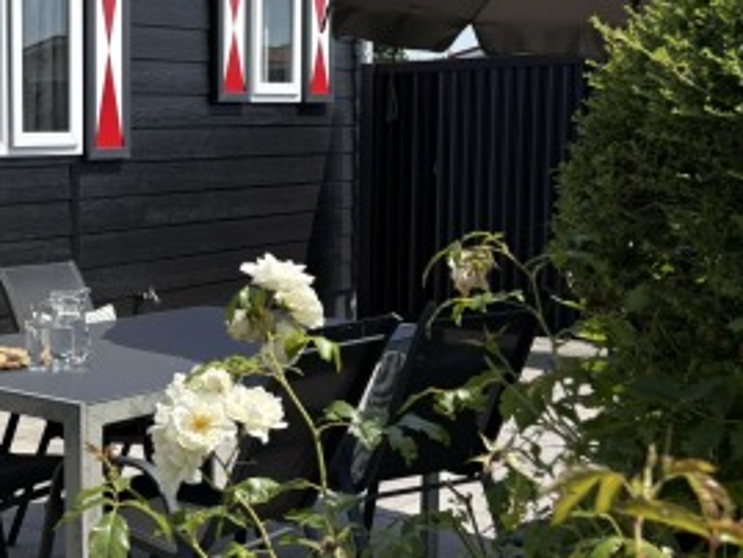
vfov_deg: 25.2
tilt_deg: -4.2
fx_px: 1245
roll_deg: +2.0
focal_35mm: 58
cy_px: 246
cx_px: -17
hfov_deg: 30.6
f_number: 1.6
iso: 50
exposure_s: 1/3279
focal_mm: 5.96
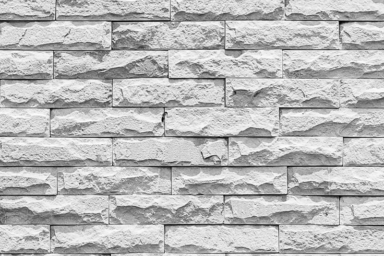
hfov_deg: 5.4
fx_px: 4097
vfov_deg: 3.6
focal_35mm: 384
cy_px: 158
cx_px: -5
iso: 100
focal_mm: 120
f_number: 11
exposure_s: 1/320
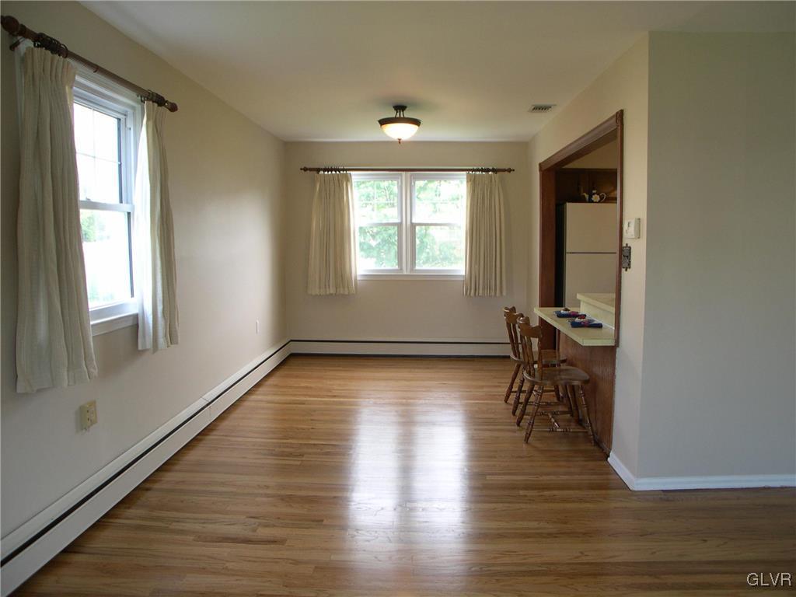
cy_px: 298
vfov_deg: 37.7
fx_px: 874
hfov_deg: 49.0
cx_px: 398
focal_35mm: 38
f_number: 2.8
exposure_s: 1/24.5
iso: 100
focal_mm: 8
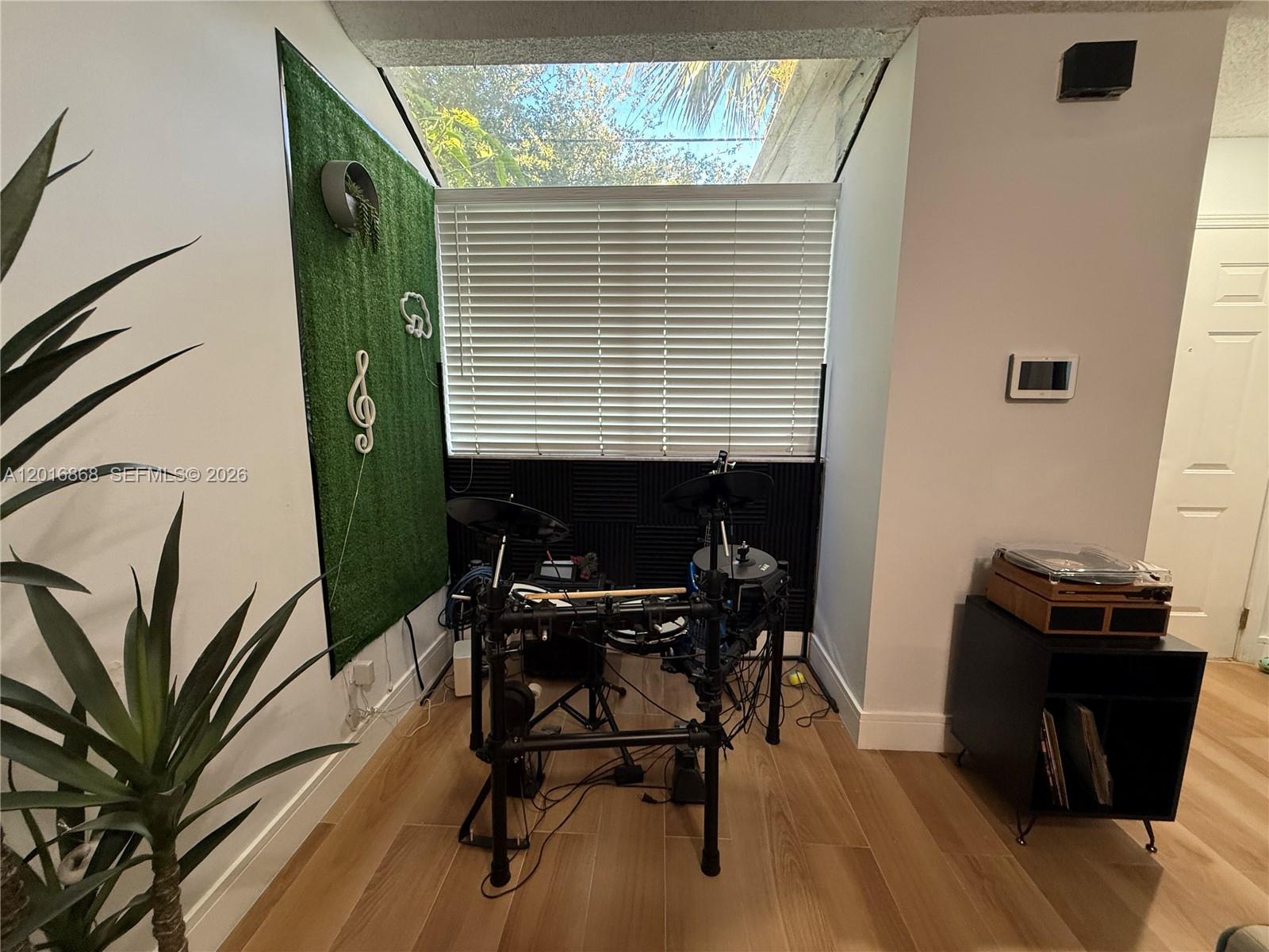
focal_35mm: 14
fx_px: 513
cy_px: 476
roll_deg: -0.2
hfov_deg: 102.1
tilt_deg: -8.1
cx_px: 634
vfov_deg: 85.7
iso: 250
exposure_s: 1/60
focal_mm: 2.22
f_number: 2.2
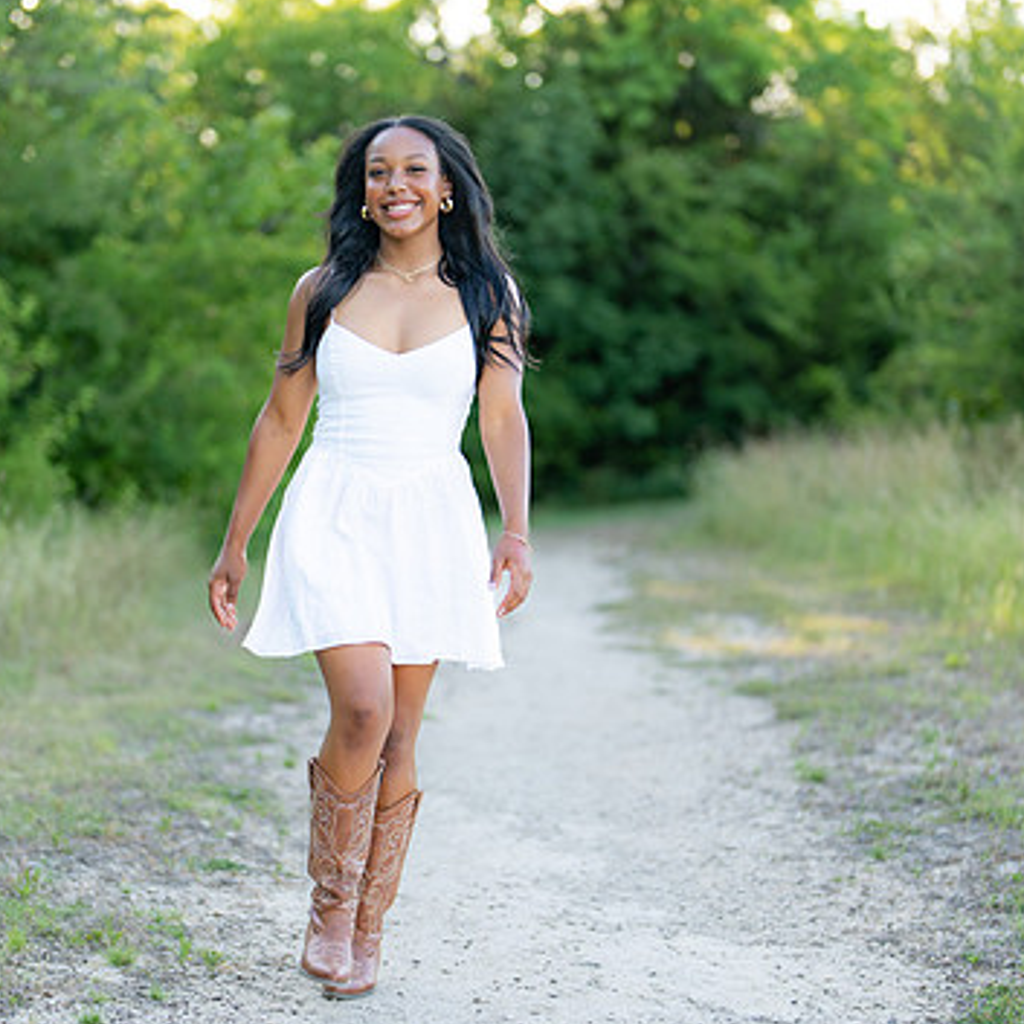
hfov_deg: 19.3
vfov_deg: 19.3
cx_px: 420
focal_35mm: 90
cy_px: 544
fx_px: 3012
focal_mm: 50
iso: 100
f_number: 1.2
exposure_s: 1/1000
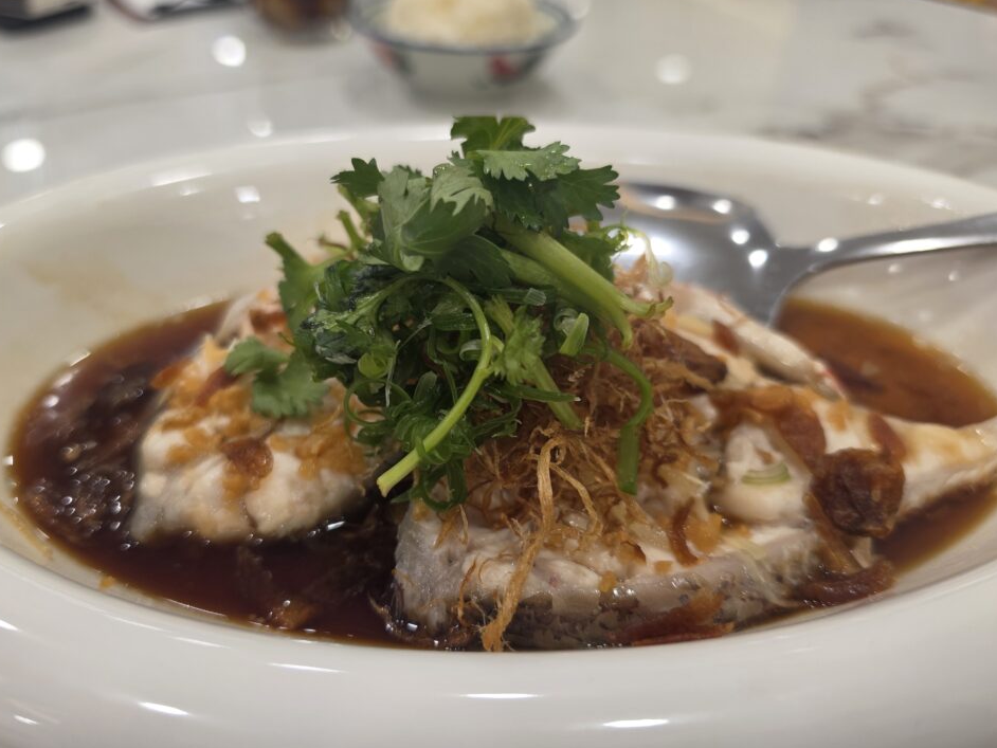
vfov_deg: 54.9
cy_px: 379
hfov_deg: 69.3
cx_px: 476
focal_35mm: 25
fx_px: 720
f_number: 1.4
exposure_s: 1/180
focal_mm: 6.5
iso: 80
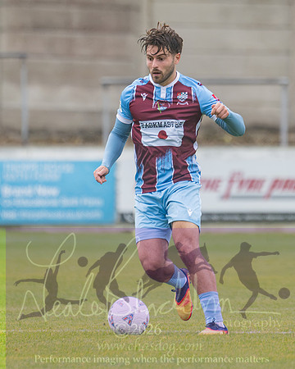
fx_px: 11245
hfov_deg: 1.5
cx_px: 282
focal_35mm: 1030
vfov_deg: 1.9
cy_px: 117
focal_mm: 300
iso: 640
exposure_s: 1/1250
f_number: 2.8
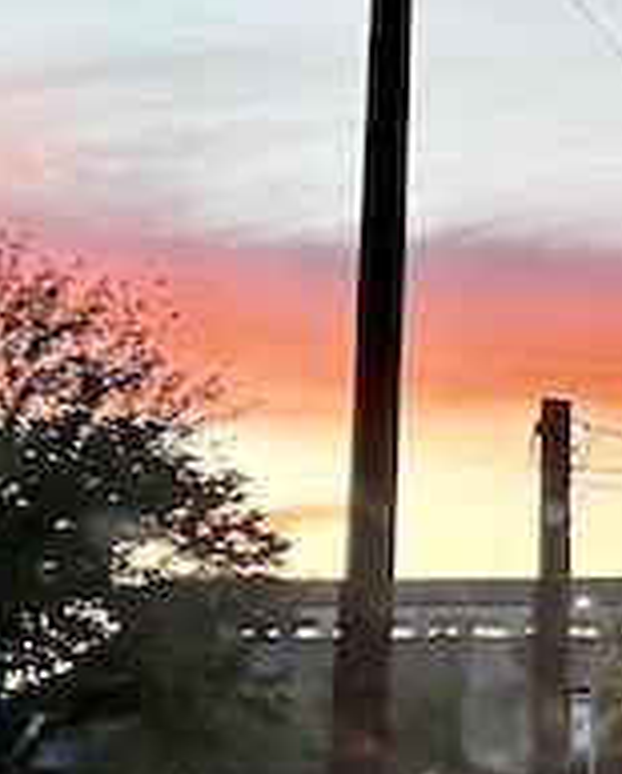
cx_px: 799
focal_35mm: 101
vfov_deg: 18.9
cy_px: 505
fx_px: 2319
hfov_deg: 14.6
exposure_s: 1/94
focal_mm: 5.1
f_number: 1.6
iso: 125
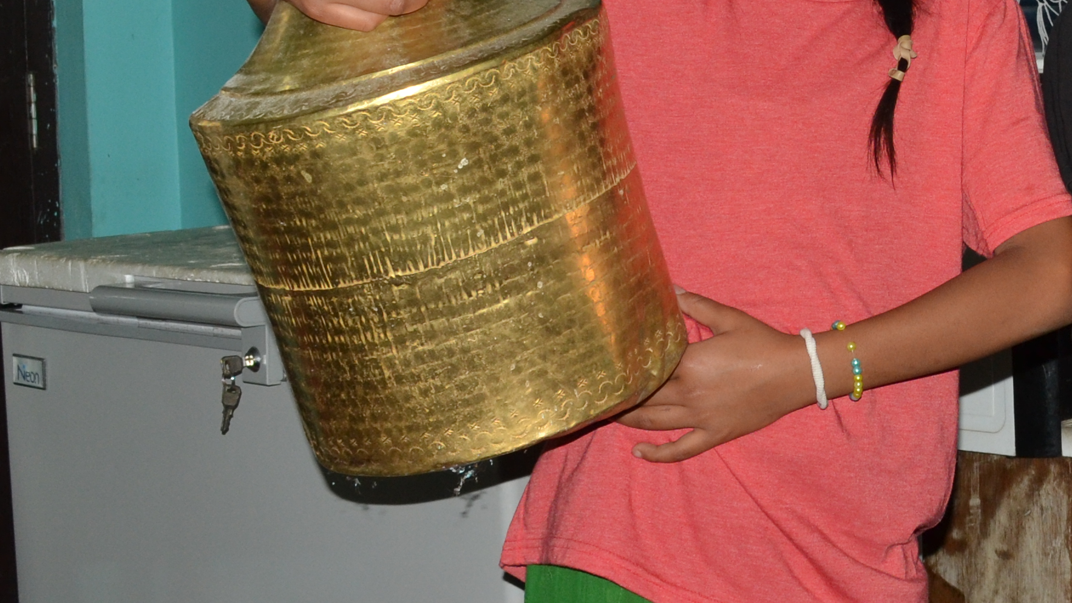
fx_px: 2331
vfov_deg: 14.7
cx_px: 1113
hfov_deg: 24.5
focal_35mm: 82
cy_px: 140
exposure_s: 1/60
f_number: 8
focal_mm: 20
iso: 400
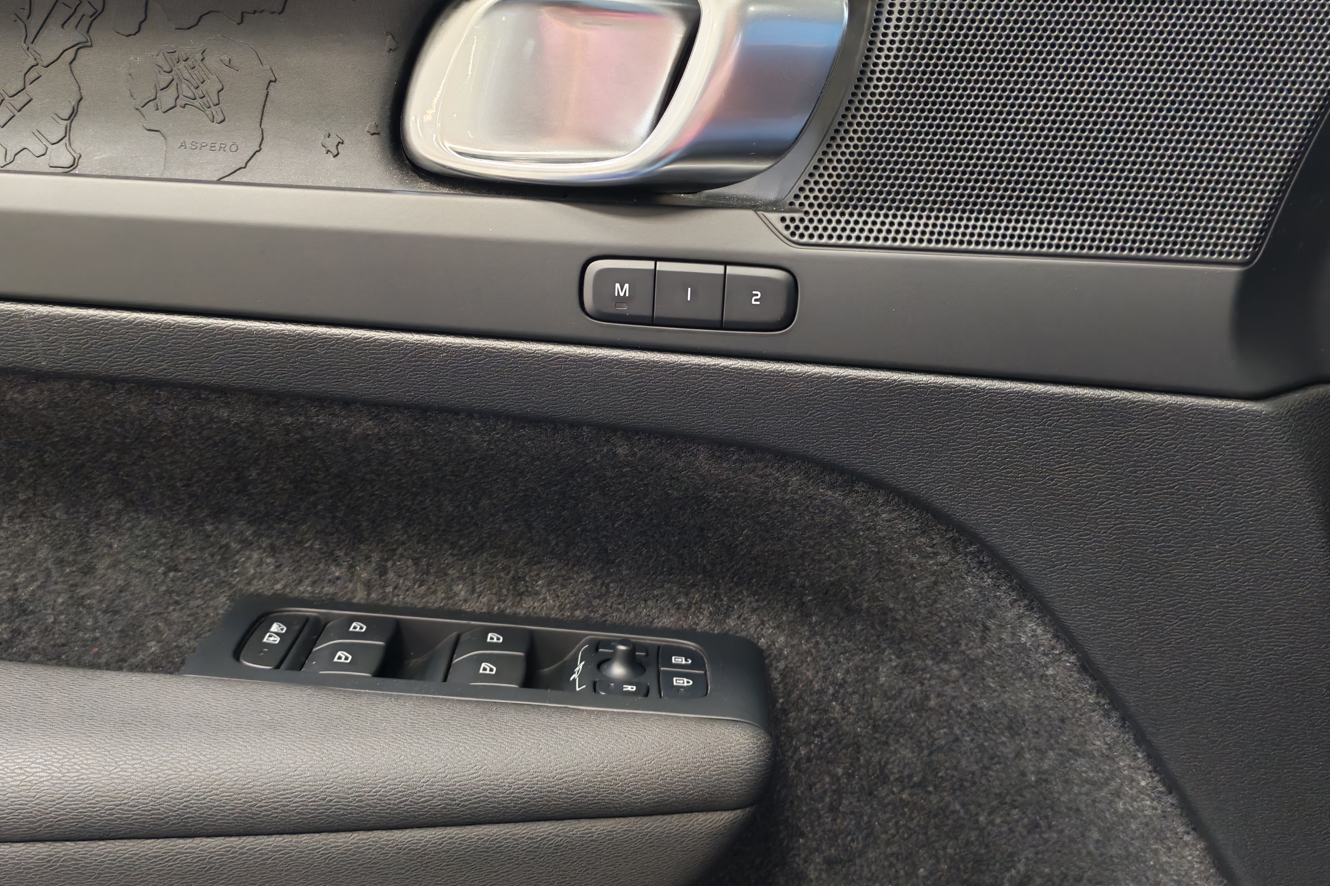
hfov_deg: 54.4
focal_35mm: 35
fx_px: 1293
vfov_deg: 37.8
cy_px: 408
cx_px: 671
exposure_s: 1/50
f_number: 1.9
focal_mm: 6.12
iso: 1250
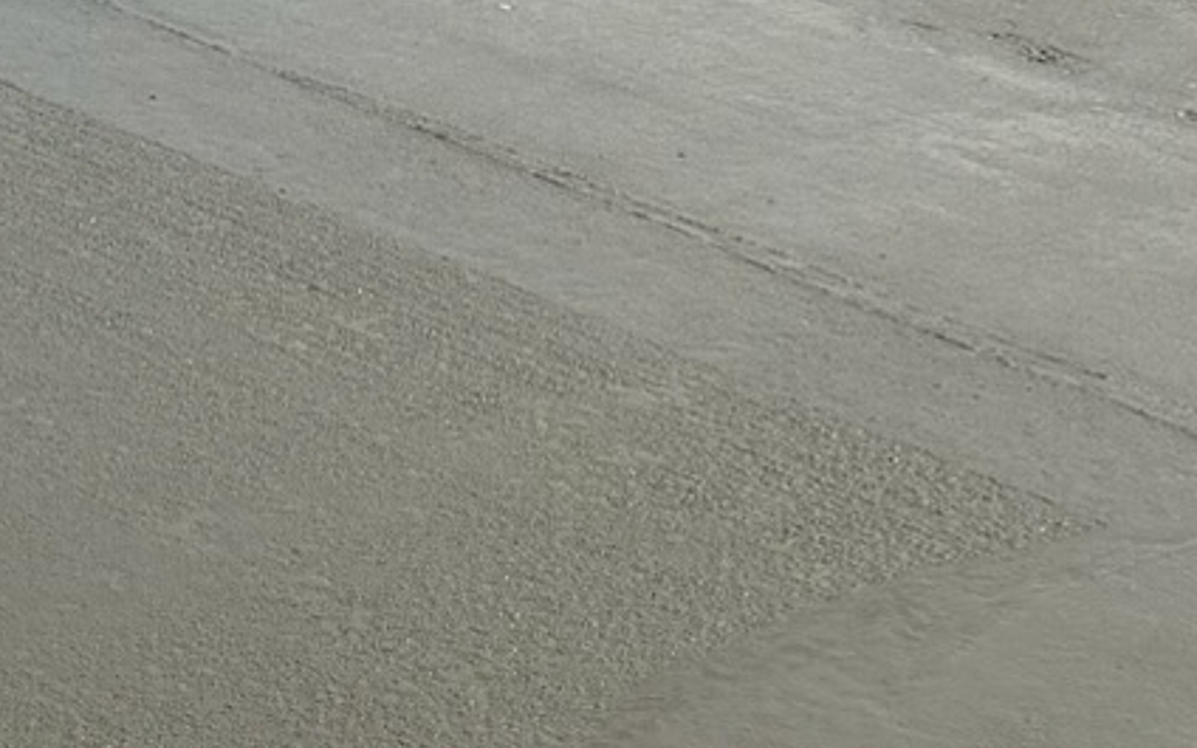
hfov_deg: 16.9
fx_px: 4013
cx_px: 277
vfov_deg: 10.4
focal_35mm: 123
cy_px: -226
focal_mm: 6.76
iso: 80
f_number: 1.78
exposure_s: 1/6711
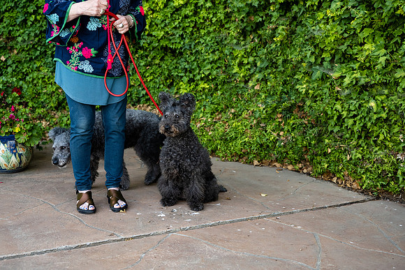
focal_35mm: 40
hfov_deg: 48.4
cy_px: 135
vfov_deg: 33.4
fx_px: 450
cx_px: 202
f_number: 4
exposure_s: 1/320
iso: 800
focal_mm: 40
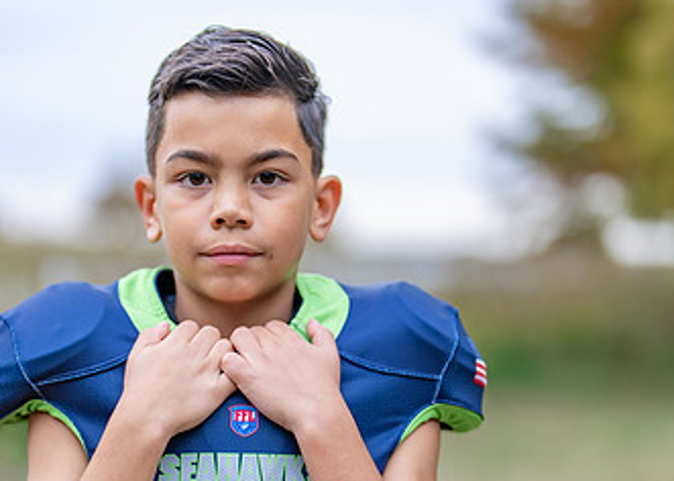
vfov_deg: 14.1
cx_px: 274
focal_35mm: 101
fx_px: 1932
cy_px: 379
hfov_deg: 19.8
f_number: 1.2
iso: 100
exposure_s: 1/500
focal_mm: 50
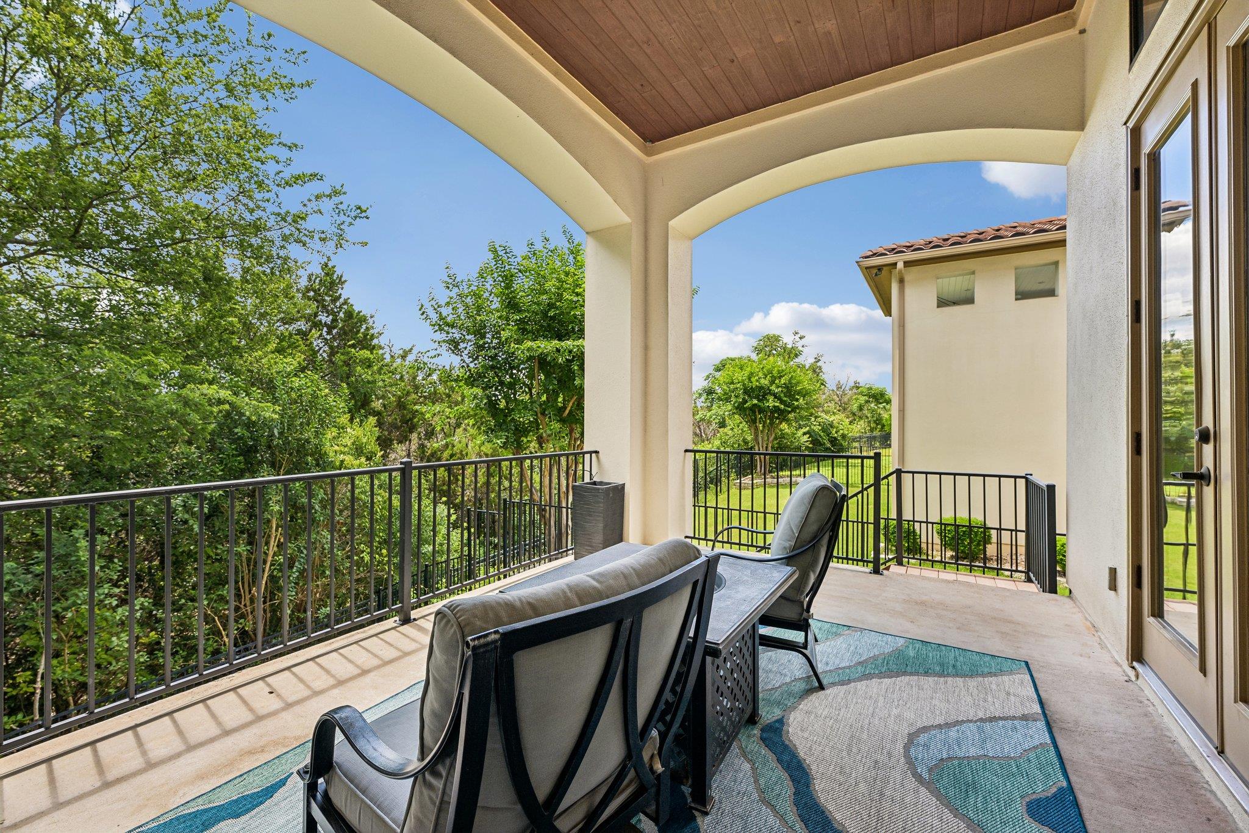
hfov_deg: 100.4
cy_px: 416
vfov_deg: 77.3
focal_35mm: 15
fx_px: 520
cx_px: 624
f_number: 6.7
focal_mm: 15
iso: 100
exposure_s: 1/125
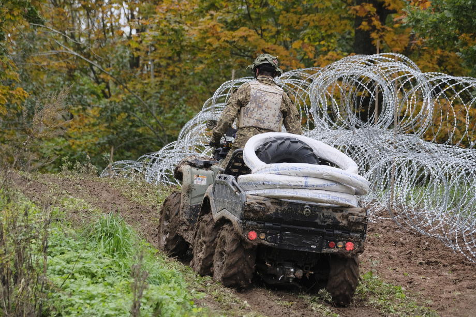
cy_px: 158
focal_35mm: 317
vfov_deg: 4.3
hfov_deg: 6.5
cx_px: 238
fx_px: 4190
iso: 800
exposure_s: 1/320
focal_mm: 211
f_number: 6.4
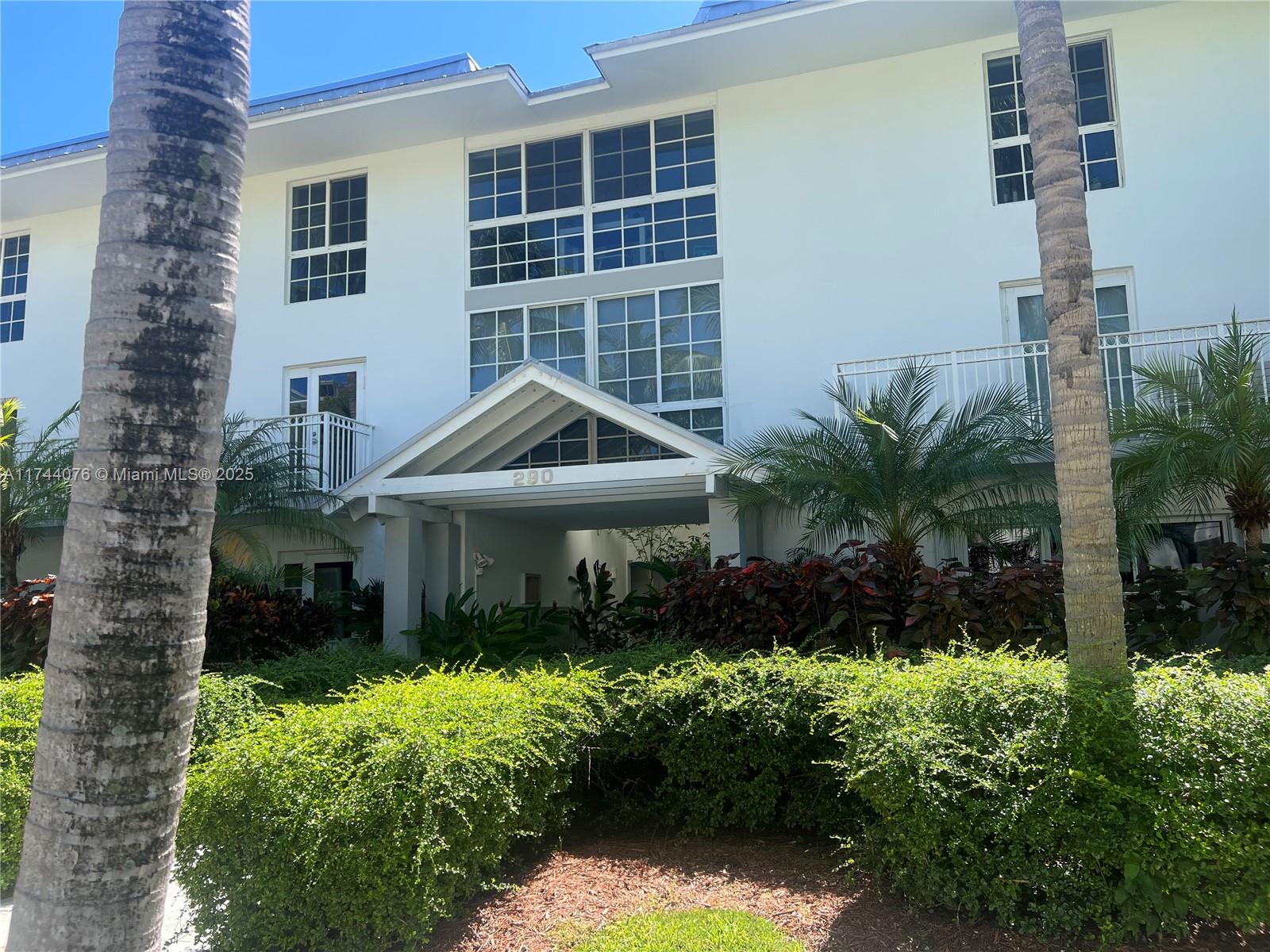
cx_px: 635
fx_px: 954
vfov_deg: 53.1
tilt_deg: +7.3
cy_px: 476
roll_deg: +0.9
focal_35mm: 26
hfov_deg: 67.3
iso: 50
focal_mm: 5.7
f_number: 1.5
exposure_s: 1/1019
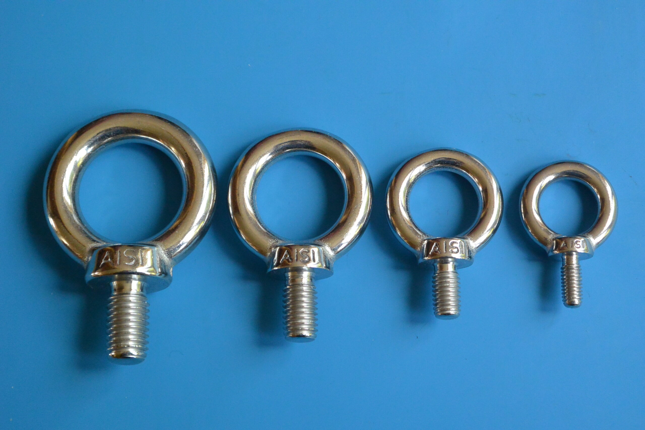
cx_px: 322
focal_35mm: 81
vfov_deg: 16.9
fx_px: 1451
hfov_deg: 25.1
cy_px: 215
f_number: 5.6
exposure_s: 1/60
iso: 720
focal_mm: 30
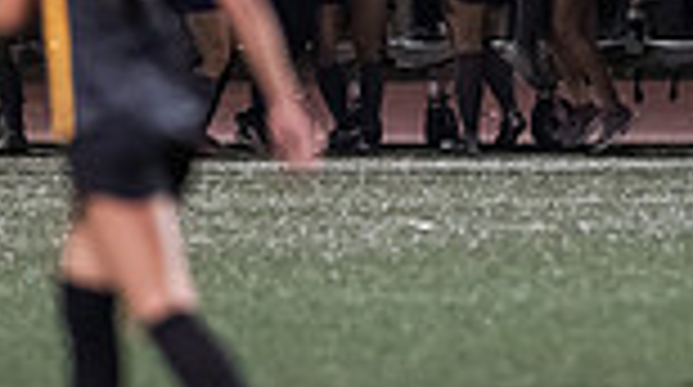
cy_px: -65
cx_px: 432
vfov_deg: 1.0
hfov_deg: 1.8
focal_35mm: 1186
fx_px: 21756
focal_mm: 300
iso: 8000
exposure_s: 1/1000
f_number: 2.8
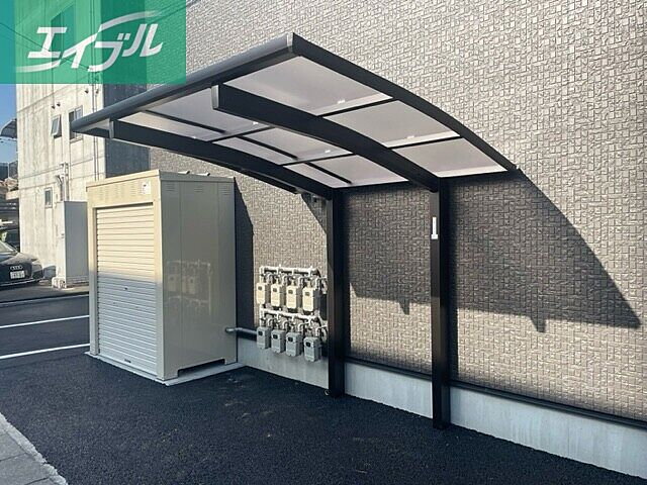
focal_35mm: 26
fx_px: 486
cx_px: 324
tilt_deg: -1.6
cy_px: 242
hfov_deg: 67.3
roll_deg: +0.9
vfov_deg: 53.1
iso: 32
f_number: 1.6
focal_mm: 4.2
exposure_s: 1/1221
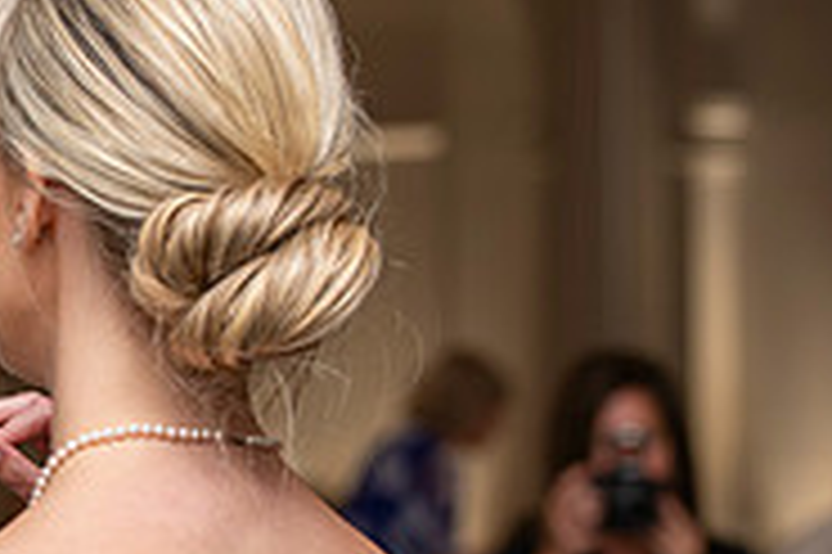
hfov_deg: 9.1
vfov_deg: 6.1
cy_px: 531
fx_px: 5172
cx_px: -180
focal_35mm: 224
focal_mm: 70
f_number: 3.5
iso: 640
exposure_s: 1/100
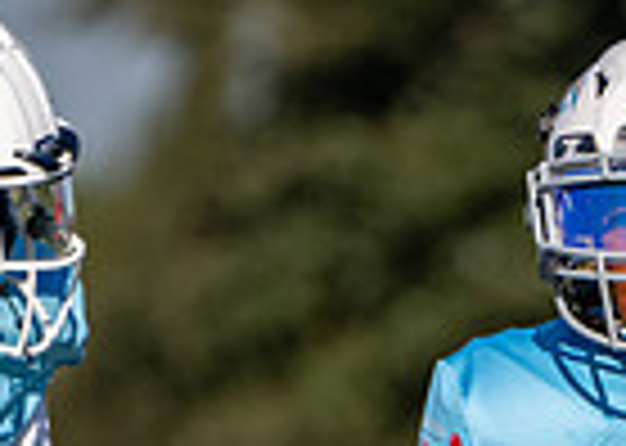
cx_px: 720
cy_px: 970
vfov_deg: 0.6
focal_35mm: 2251
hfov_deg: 0.9
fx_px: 39981
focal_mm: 400
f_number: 5.6
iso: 125
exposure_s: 1/1250
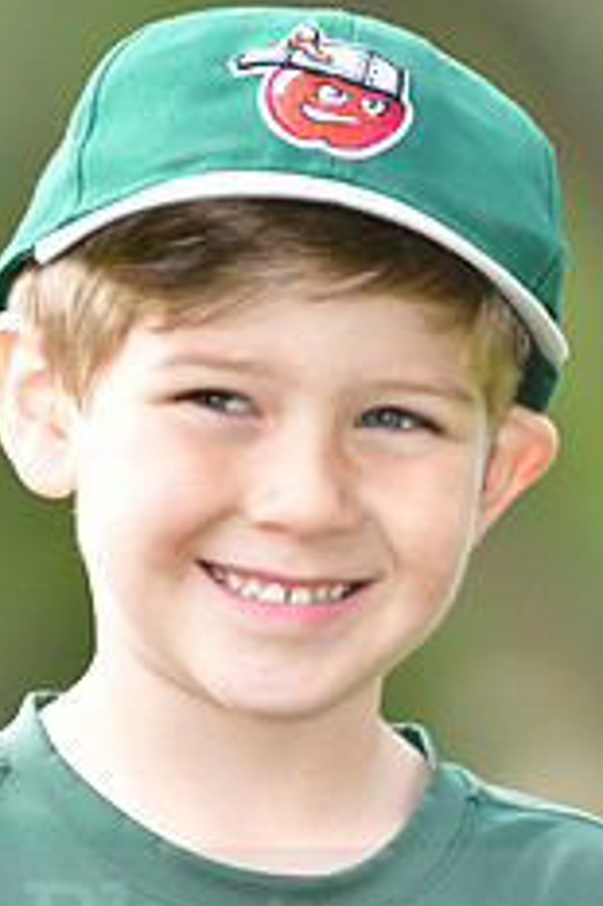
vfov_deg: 3.0
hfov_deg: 2.0
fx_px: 17392
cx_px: 305
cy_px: 902
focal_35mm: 691
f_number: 4
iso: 500
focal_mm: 185
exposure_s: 1/1000
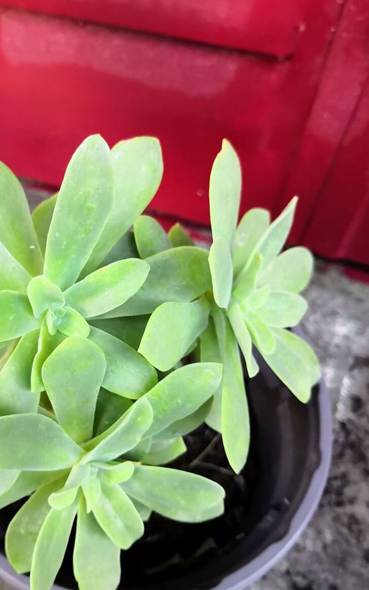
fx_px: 531
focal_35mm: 33
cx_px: 127
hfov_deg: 38.0
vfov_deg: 58.1
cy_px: 303
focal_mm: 3.95
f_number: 1.8
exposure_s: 1/100
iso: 800
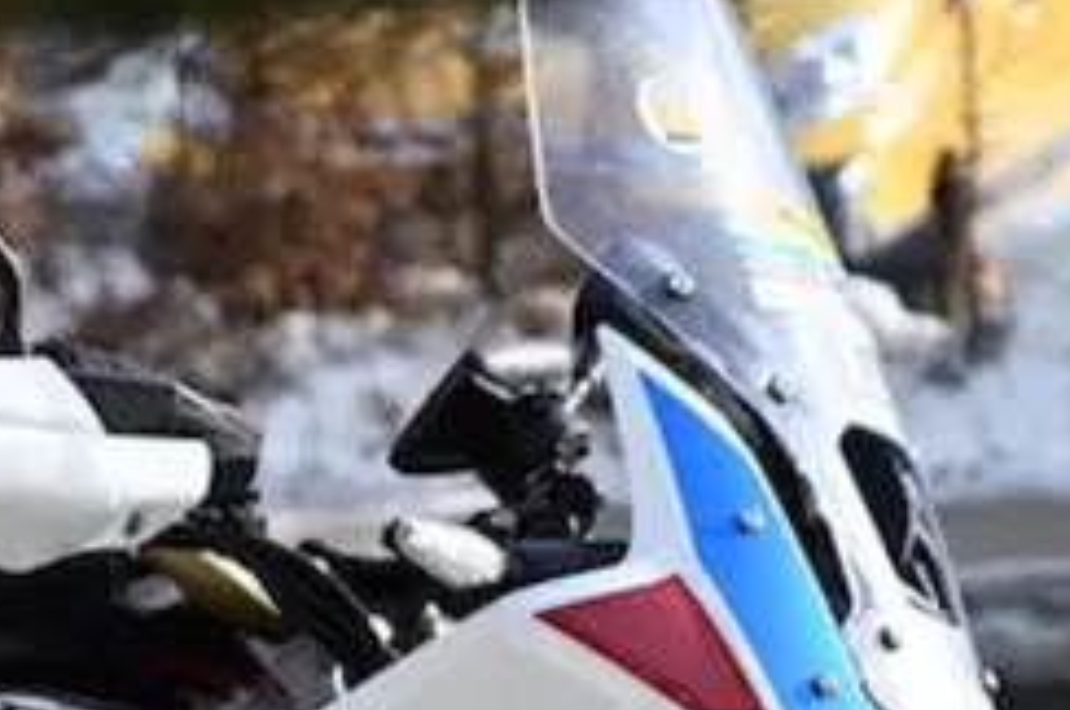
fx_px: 10211
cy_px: 1166
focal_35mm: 344
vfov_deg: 4.0
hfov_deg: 5.8
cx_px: -1158
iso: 250
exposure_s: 1/1000
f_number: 4
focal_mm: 70
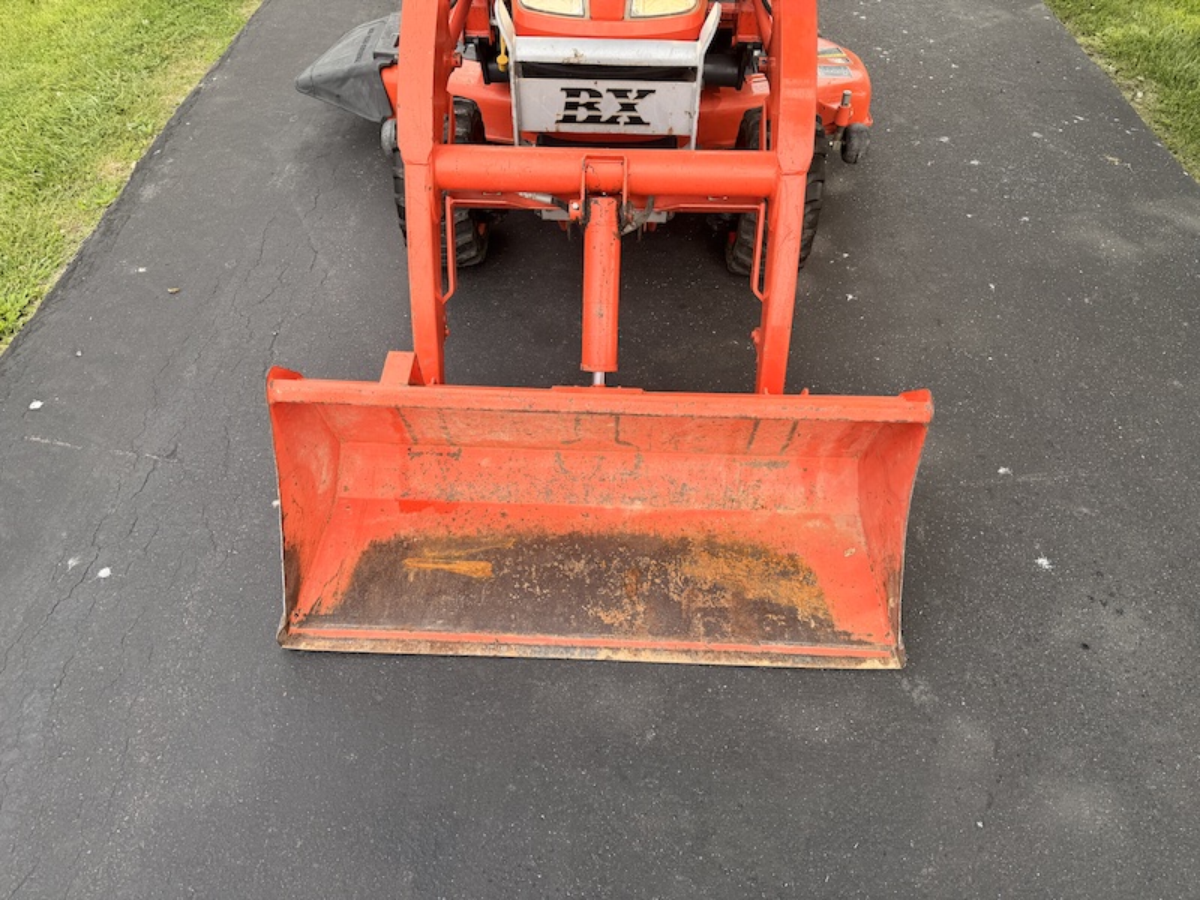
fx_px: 832
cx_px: 600
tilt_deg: -50.2
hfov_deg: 71.6
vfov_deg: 56.8
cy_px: 450
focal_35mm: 24
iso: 100
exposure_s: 1/689
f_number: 1.78
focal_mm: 6.76
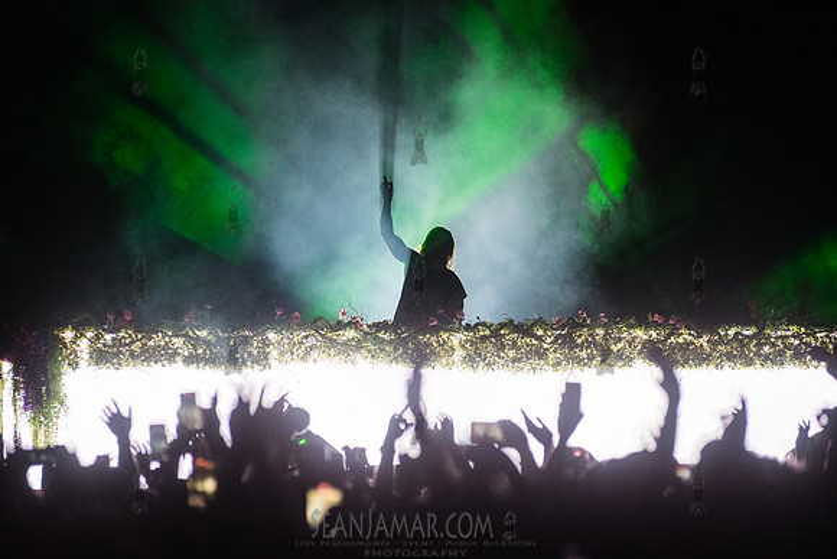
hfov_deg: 10.3
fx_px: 4651
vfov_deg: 6.9
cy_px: 280
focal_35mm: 200
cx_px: 418
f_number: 4
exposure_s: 1/400
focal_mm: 200
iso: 6400
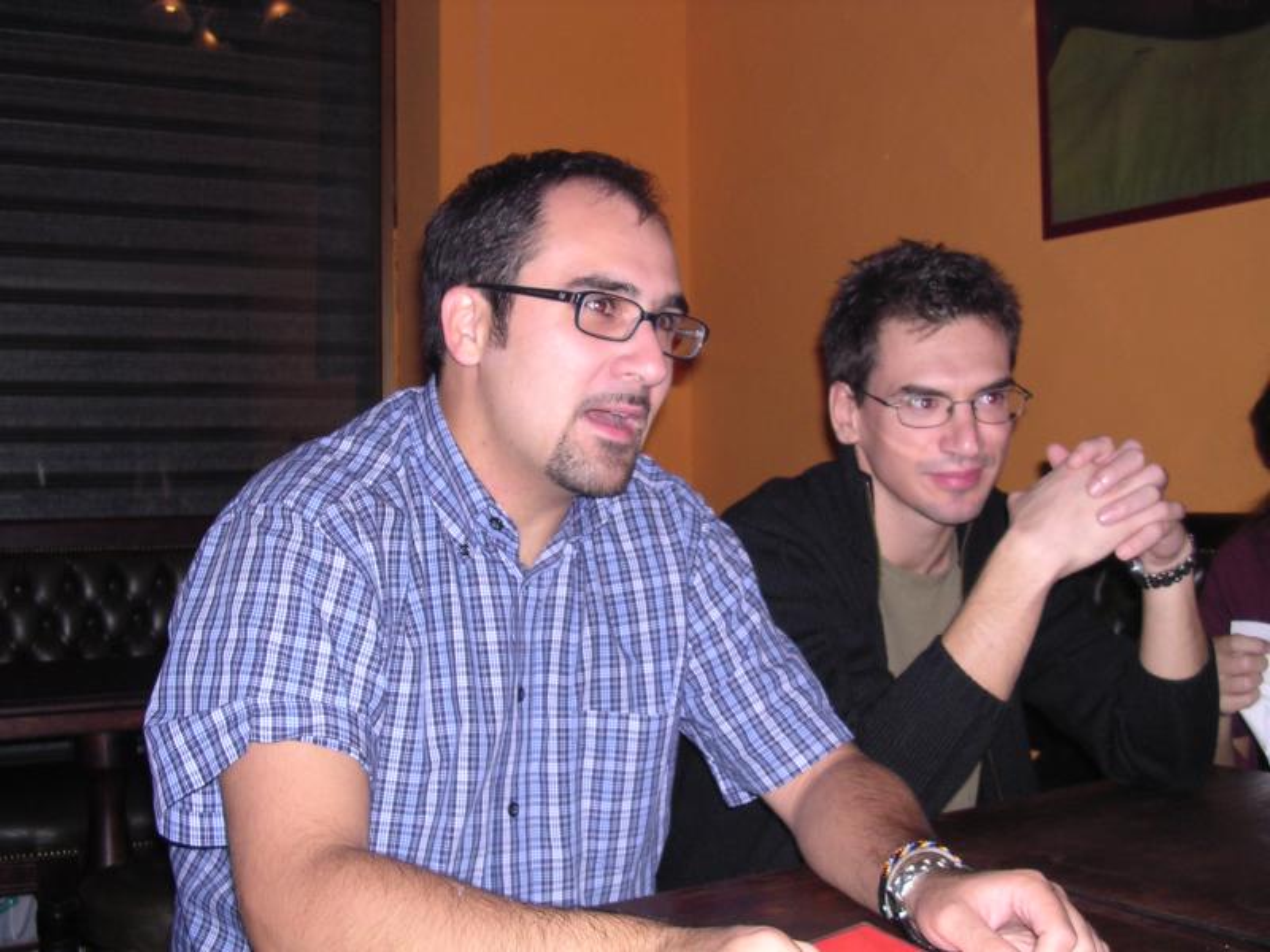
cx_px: 635
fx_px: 1394
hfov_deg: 49.0
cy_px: 476
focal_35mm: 38
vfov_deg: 37.7
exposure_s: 1/60.1
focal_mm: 5.8
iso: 145
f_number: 2.8
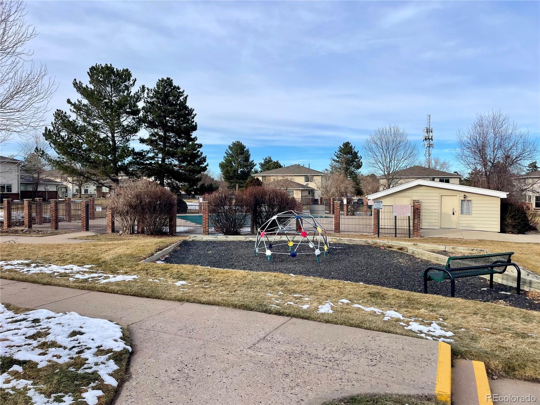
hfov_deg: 67.3
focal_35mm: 26
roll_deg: +0.1
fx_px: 406
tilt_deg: +0.8
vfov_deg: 53.1
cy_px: 202
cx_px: 270
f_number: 1.6
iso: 32
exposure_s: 1/2174
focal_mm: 4.2
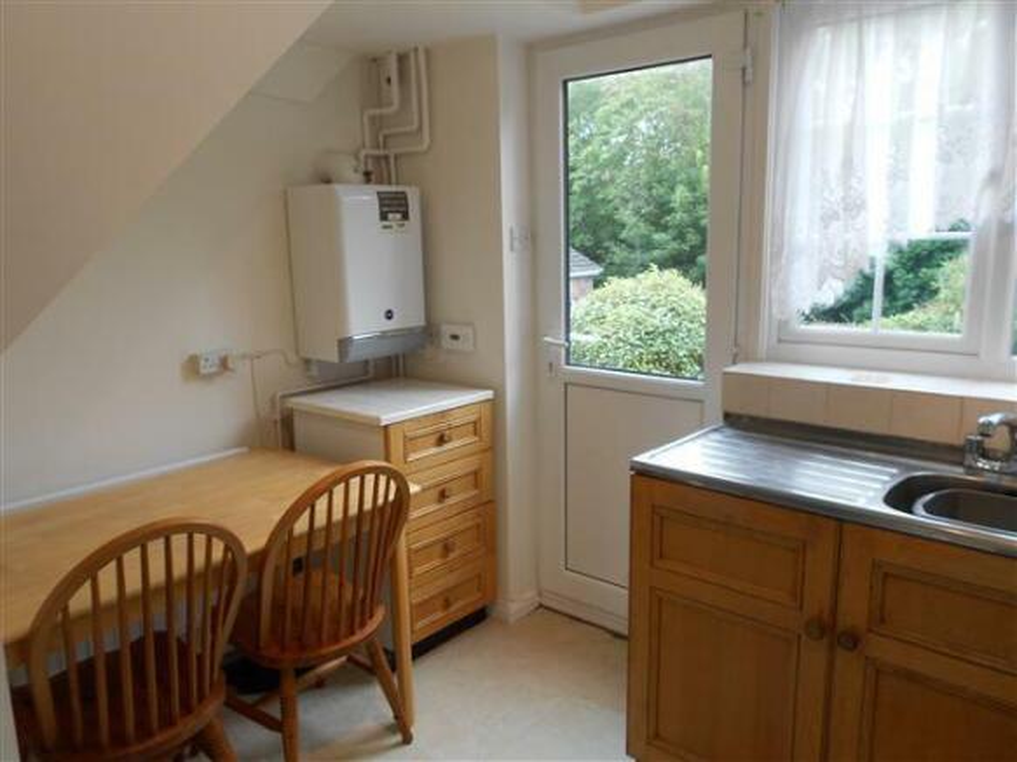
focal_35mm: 26
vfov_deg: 53.0
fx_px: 764
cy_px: 381
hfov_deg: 67.3
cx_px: 508
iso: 80
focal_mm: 4.6
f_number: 3.2
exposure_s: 1/30
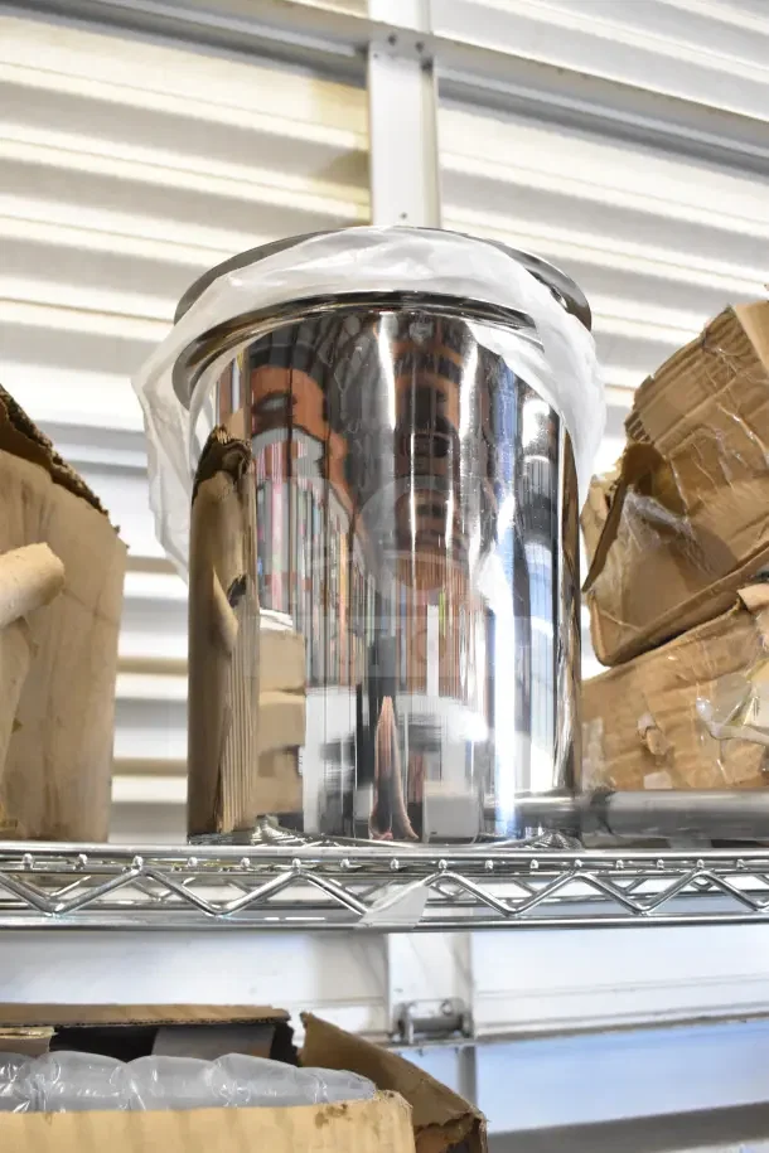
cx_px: 384
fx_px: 1057
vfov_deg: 57.2
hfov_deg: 40.0
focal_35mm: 33
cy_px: 576
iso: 6400
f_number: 6.3
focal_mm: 22
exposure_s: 1/160
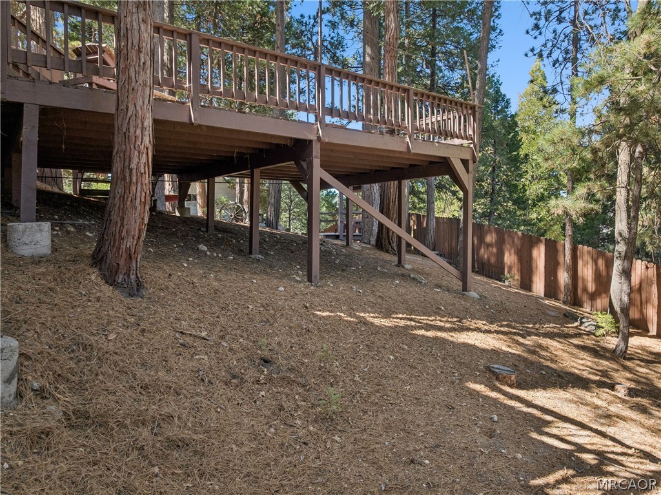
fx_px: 458
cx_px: 330
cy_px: 248
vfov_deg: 56.7
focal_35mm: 24
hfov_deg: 71.6
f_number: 2.8
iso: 230
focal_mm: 12.3
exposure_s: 1/15
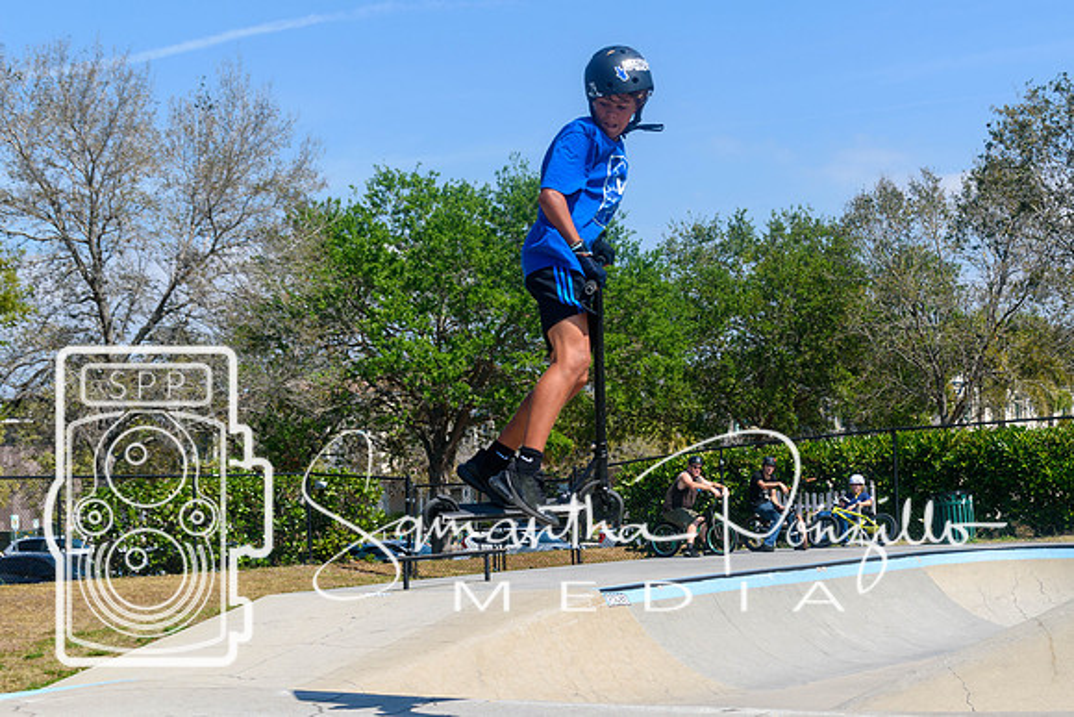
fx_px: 2059
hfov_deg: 29.2
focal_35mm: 69
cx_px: 537
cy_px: 358
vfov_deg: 19.7
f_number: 11
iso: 200
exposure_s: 1/500
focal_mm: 46
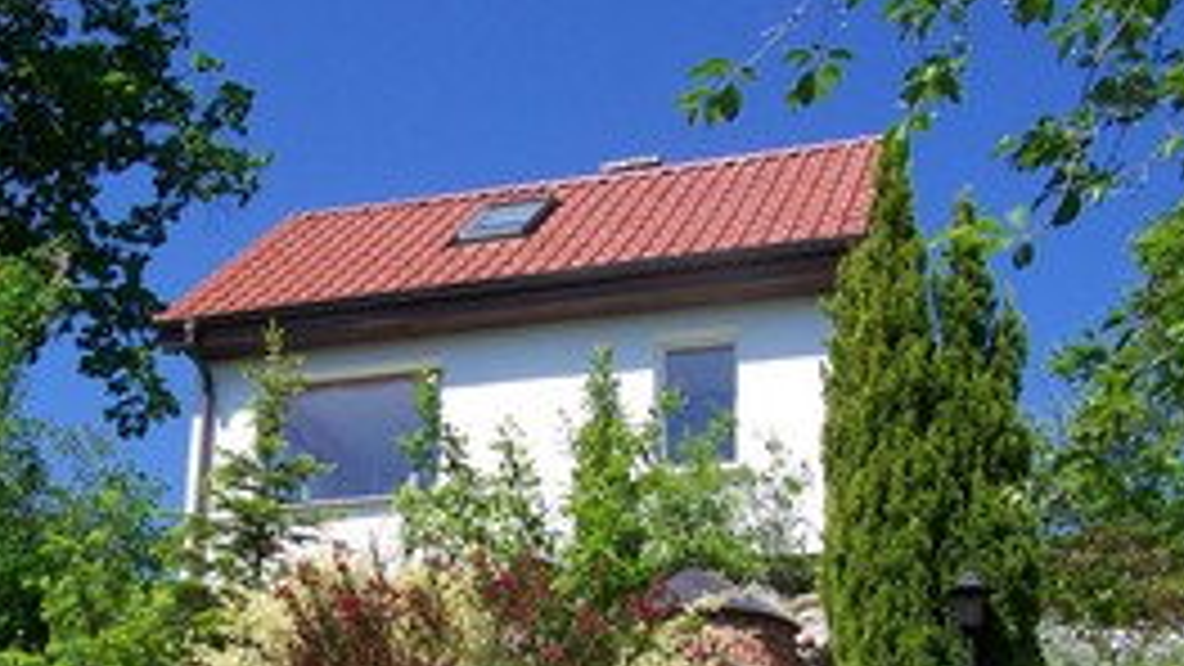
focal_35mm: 63
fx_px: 1978
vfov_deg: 19.0
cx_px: 347
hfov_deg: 32.9
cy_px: 482
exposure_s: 1/400
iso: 64
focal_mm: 6.3
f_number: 4
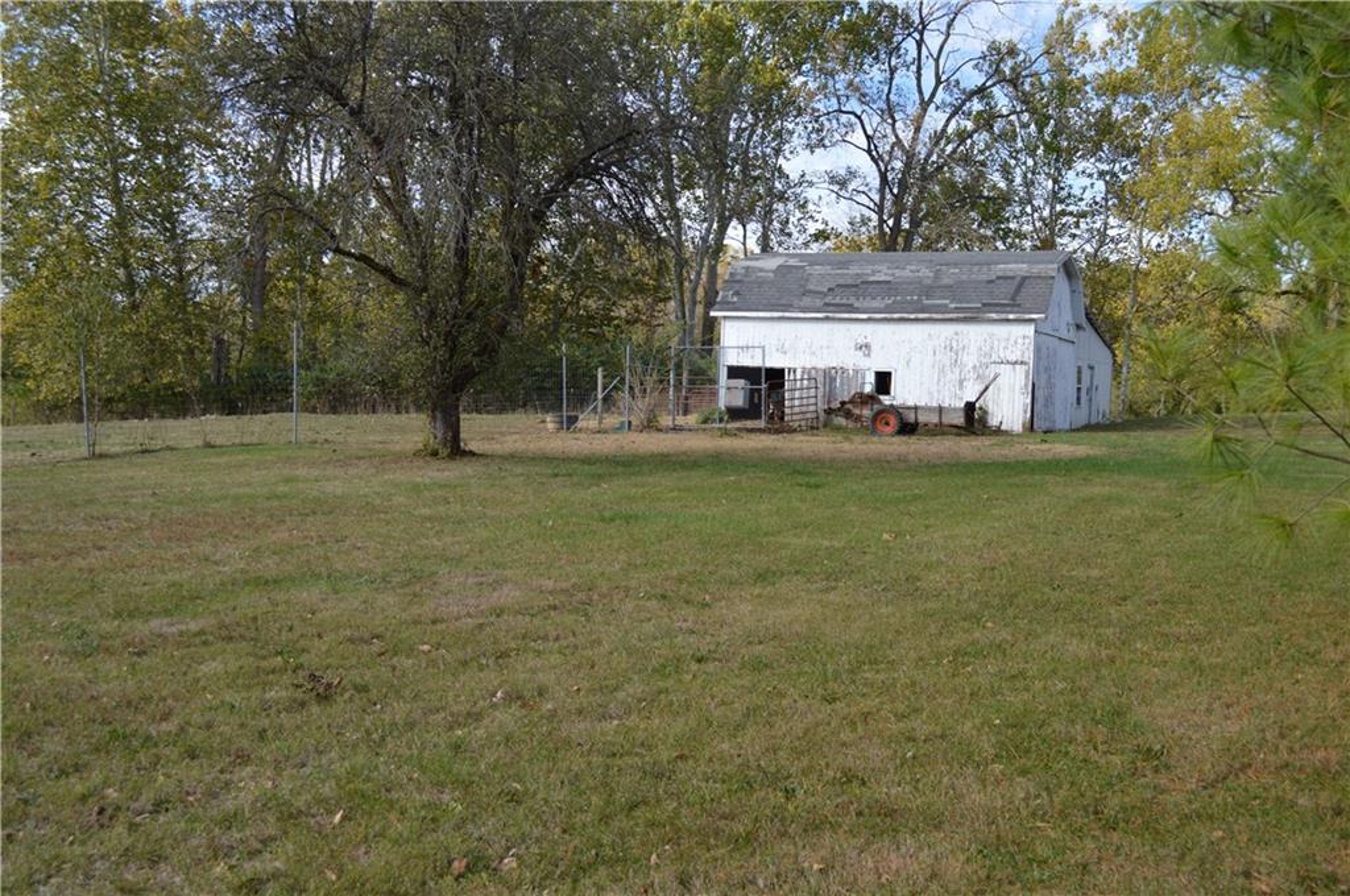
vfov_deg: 36.8
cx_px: 675
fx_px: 1348
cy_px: 448
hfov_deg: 53.2
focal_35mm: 36
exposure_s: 1/160
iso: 100
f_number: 6.3
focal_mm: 24
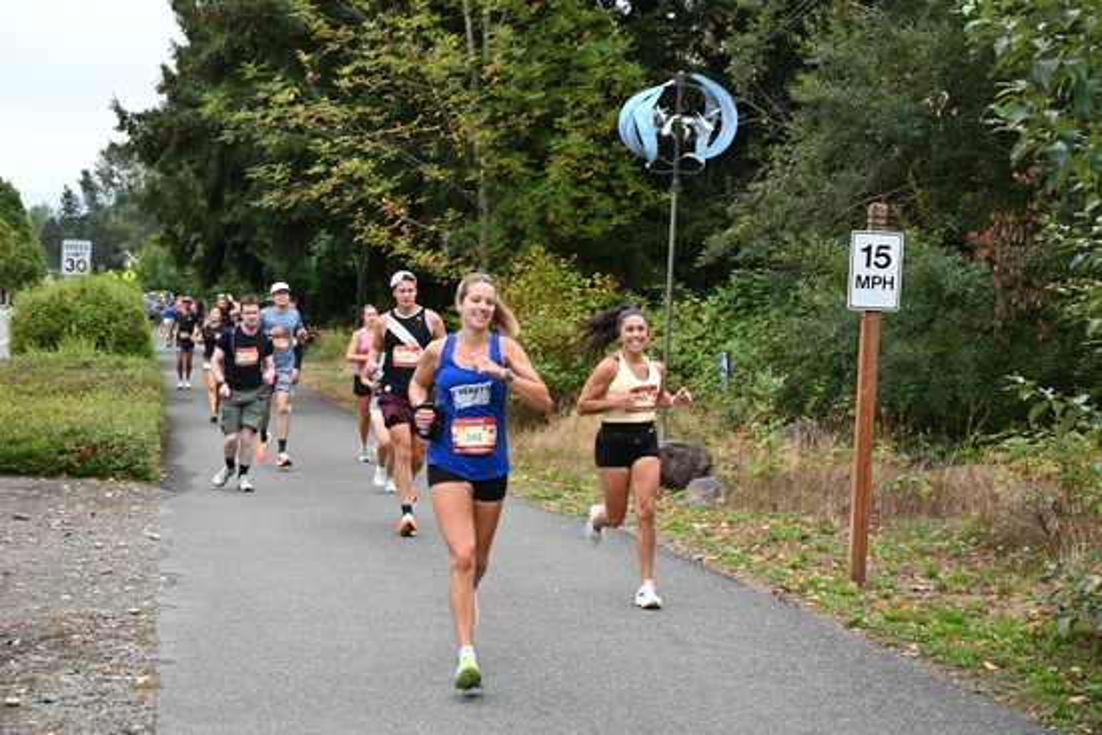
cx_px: 551
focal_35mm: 70
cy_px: 368
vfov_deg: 19.5
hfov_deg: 28.8
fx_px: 2143
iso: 560
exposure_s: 1/125
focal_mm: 70
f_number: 6
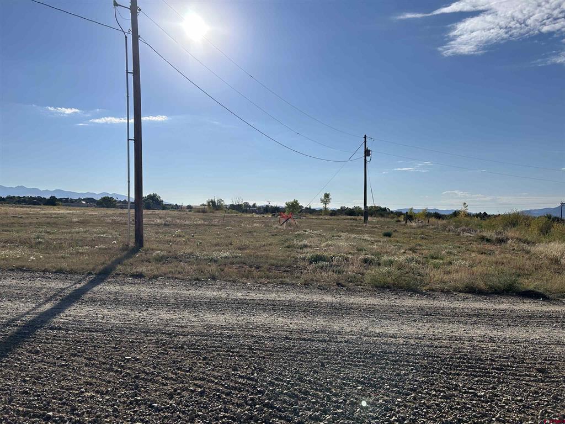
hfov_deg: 67.3
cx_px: 282
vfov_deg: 53.1
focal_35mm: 26
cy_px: 212
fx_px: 424
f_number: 1.5
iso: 50
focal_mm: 5.7
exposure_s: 1/12658
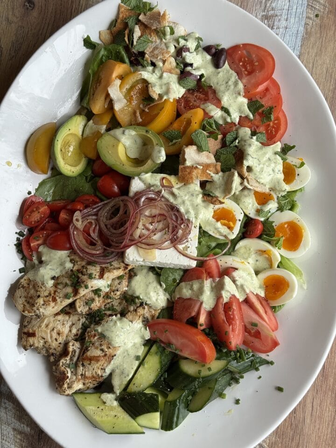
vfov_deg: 39.7
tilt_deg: -82.0
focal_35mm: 48
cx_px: 168
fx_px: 621
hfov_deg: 30.3
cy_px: 224
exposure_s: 1/98
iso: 100
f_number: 1.78
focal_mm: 6.76
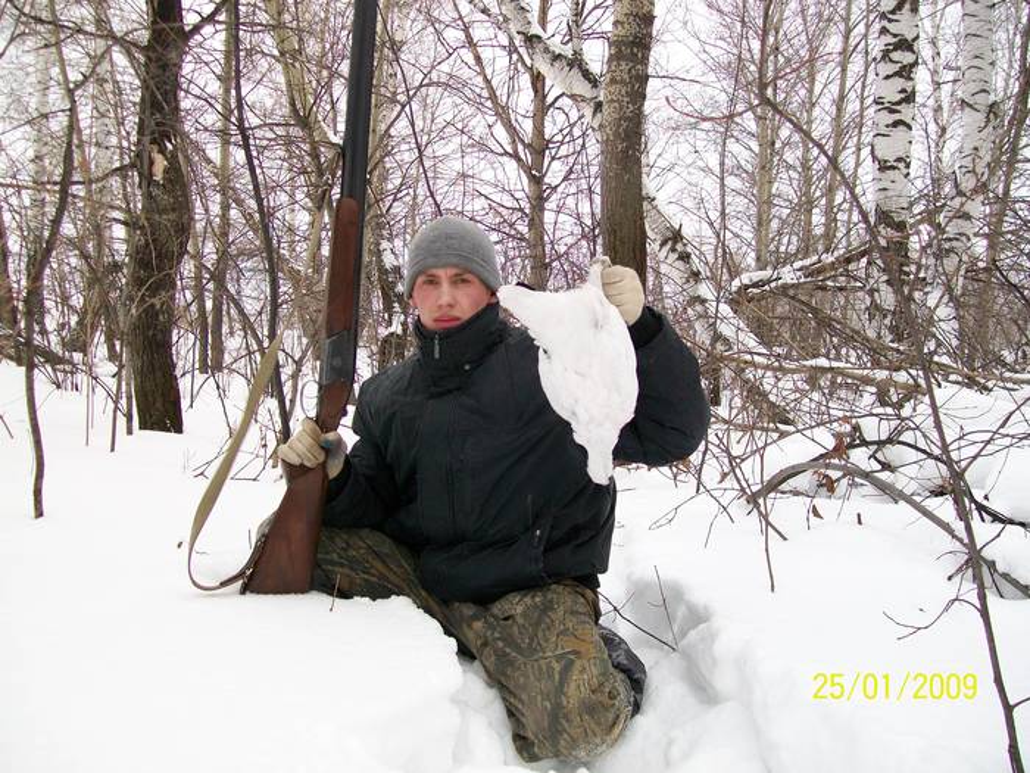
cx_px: 515
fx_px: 1071
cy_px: 386
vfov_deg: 39.7
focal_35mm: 36
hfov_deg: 51.4
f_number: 2.7
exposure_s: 1/40
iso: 64
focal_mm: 6
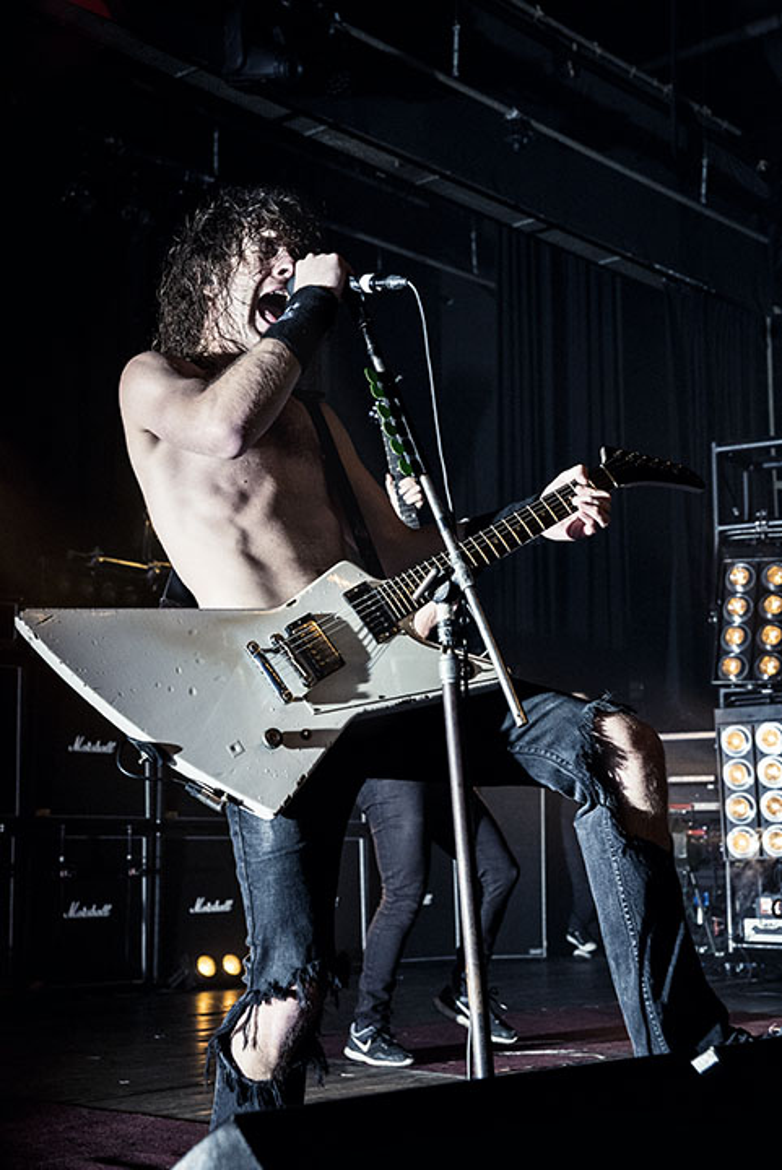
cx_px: 391
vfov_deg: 38.2
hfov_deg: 26.0
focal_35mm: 52
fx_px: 1692
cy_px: 585
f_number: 6.3
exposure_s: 1/320
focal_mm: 52
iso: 4000
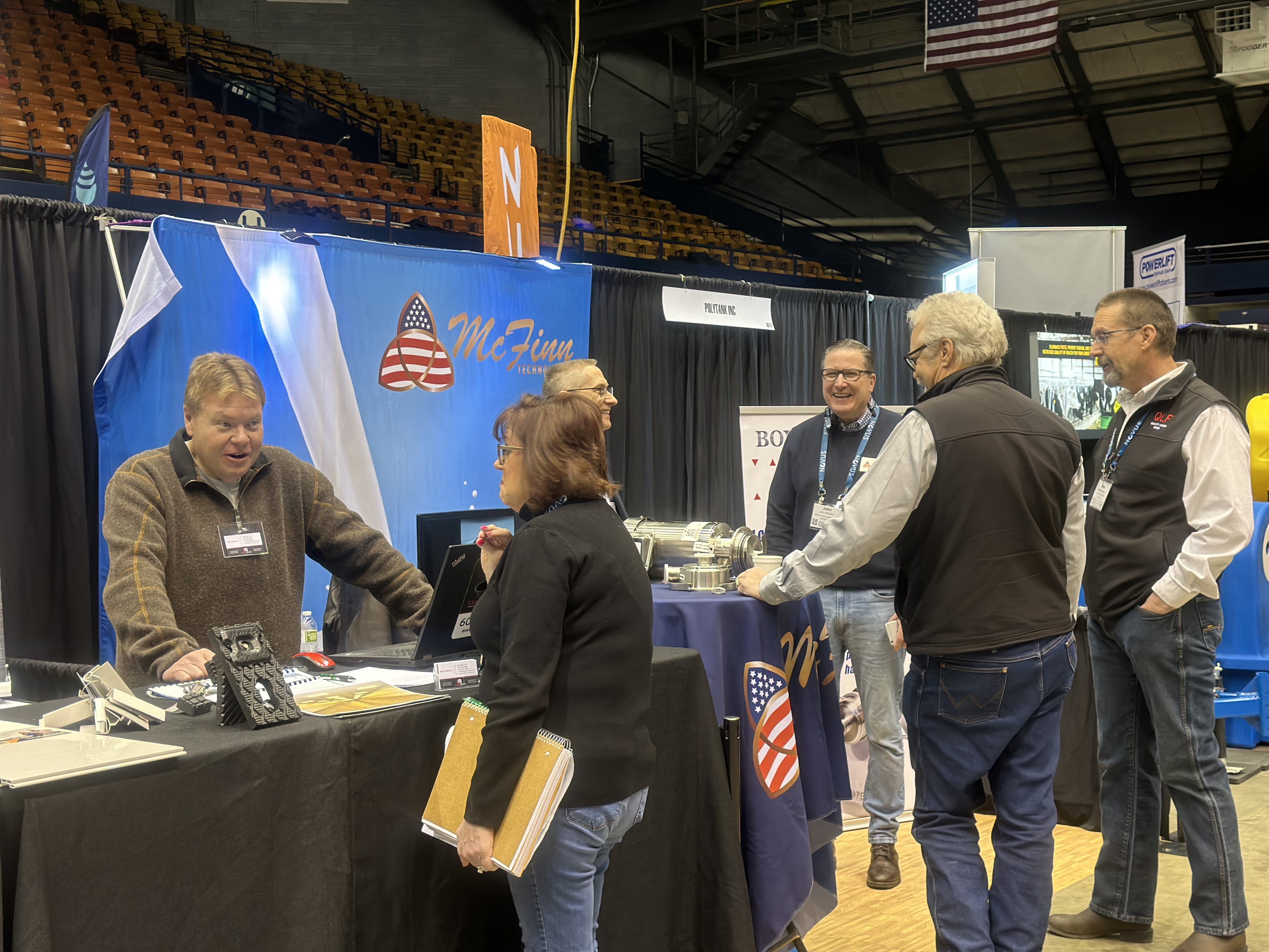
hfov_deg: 39.7
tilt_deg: -2.0
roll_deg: +0.1
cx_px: 634
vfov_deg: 30.3
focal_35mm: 48
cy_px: 476
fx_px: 1760
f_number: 1.78
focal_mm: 6.86
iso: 125
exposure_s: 1/60
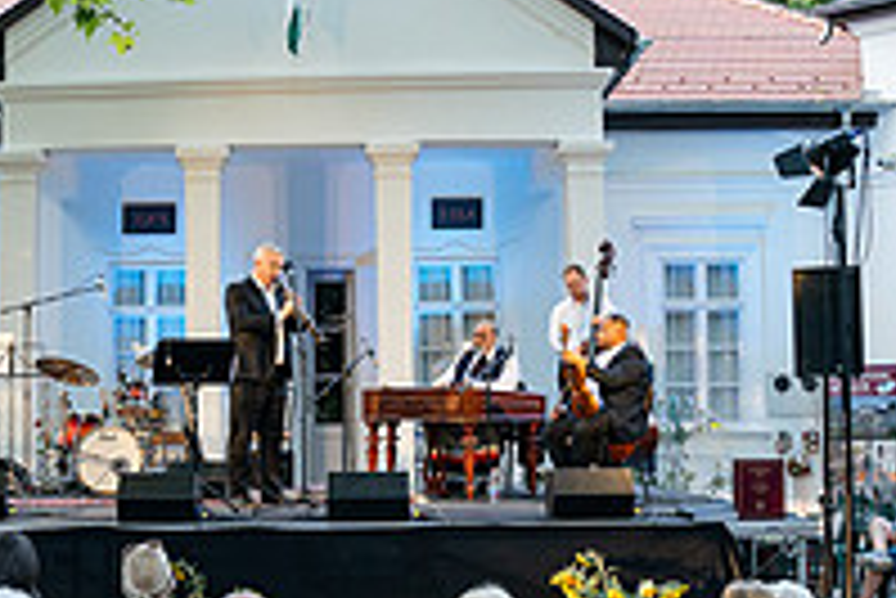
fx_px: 1345
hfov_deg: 36.2
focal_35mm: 54
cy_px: 390
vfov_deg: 25.0
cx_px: 256
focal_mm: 16
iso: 640
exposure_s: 1/400
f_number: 2.5
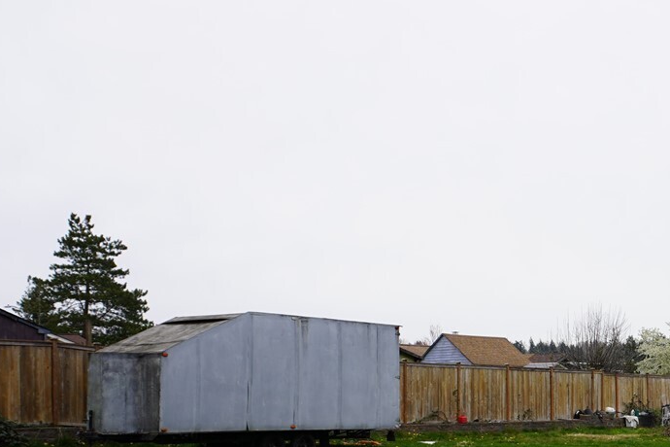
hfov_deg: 32.0
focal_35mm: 59
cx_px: 624
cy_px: 394
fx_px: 1098
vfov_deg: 22.5
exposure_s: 1/200
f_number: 5
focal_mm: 16
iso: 100
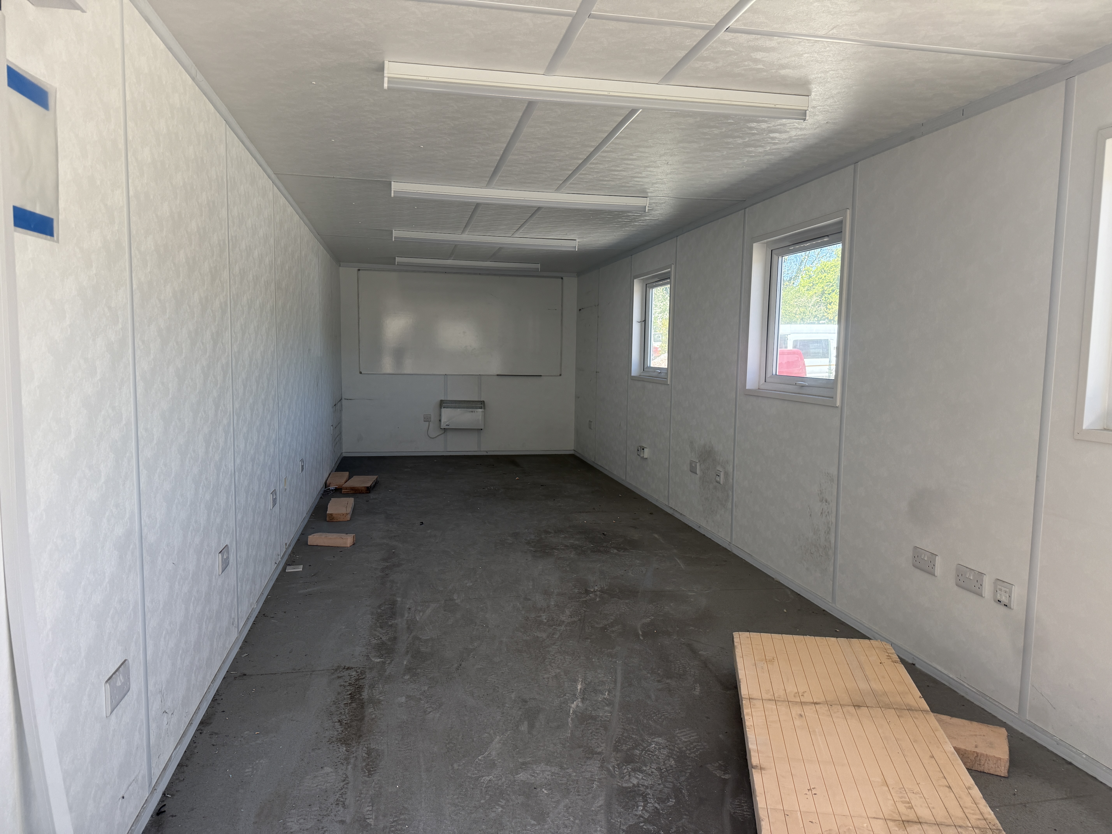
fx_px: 771
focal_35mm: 24
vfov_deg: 56.8
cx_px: 556
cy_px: 417
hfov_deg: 71.6
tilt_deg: -2.9
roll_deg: +0.0
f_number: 1.78
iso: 100
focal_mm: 6.76
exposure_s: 1/476
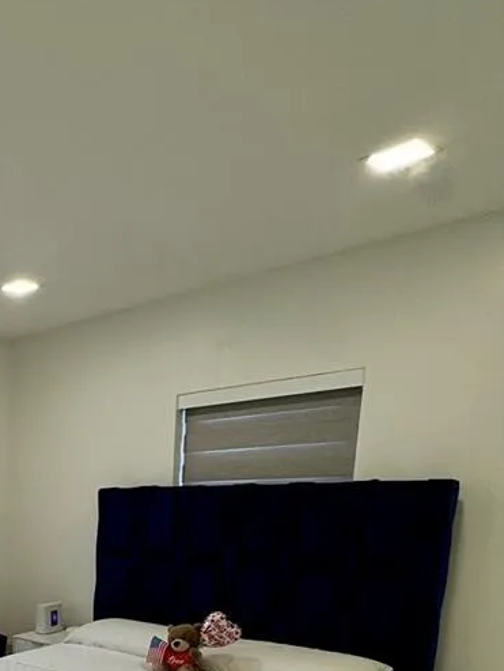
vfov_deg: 47.6
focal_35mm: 34
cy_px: 622
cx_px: -103
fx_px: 659
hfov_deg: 33.7
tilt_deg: -12.5
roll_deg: +2.7
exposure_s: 1/120
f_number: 2.2
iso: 50
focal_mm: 2.22
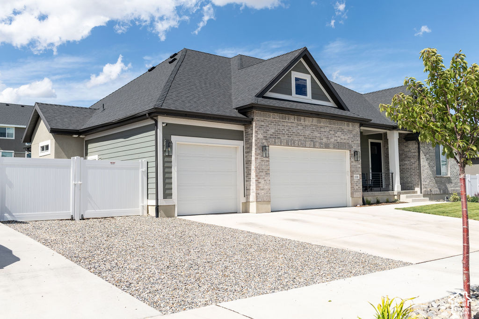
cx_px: 240
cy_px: 160
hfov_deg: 54.4
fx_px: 466
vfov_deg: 37.9
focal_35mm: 35
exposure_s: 1/1600
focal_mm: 35
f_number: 5.6
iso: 250
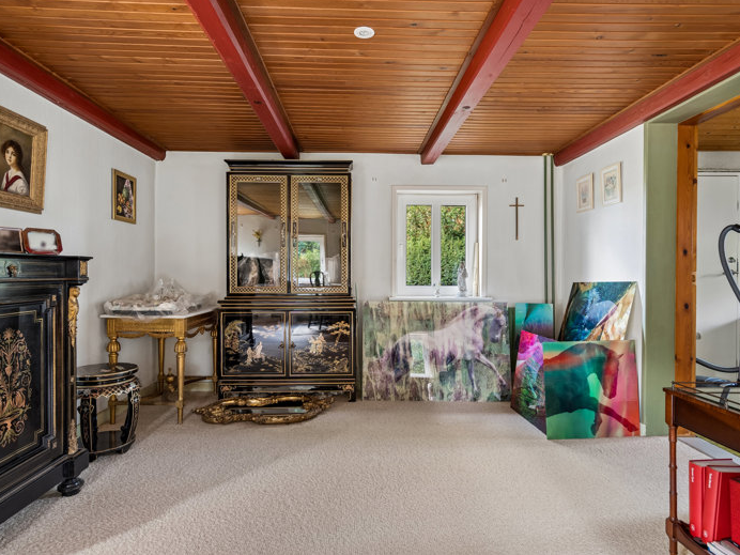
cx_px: 371
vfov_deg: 66.0
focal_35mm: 20
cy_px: 271
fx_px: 428
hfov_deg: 81.7
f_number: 5.6
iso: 400
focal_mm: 18
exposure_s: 1/15
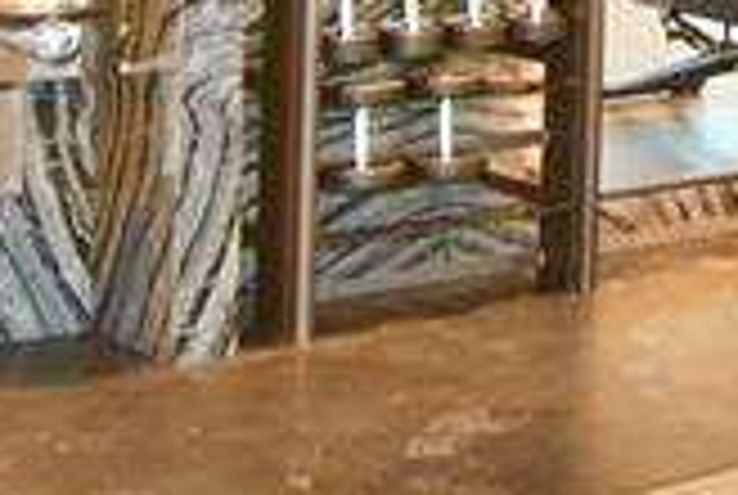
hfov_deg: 16.7
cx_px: 891
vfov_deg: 11.2
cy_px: -302
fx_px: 2403
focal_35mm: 117
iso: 200
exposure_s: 1/15
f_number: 4
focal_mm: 20
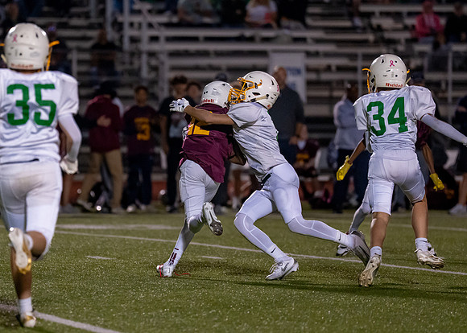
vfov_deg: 4.4
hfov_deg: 6.1
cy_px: 170
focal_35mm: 330
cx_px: 183
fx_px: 4381
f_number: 2.8
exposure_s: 1/1250
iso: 4000
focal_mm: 200
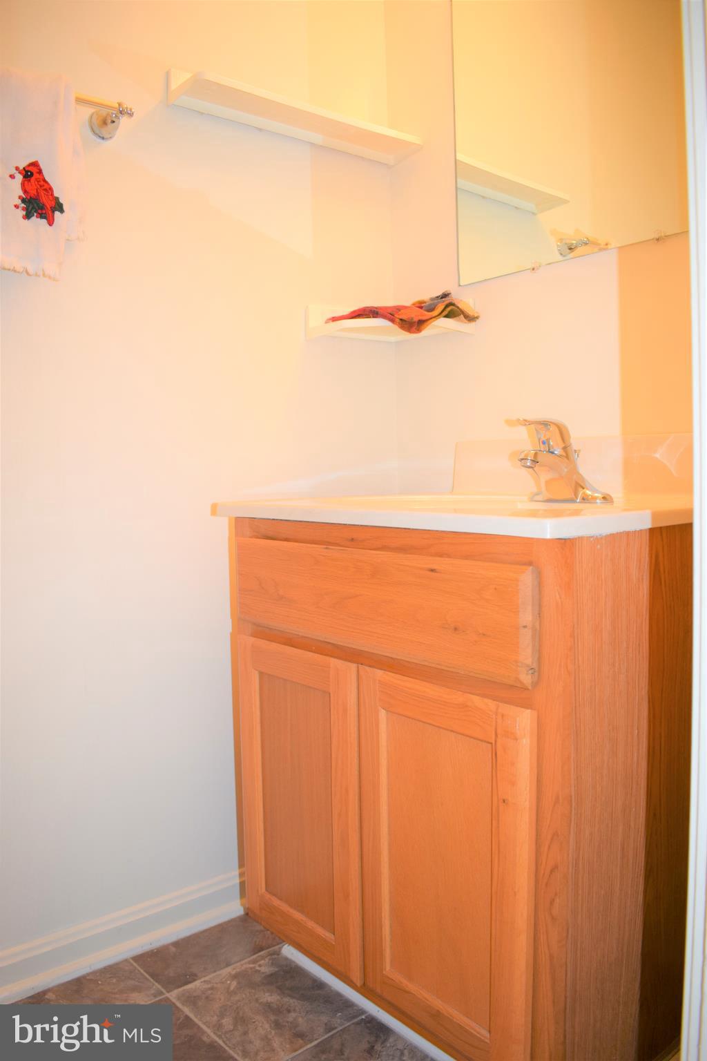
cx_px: 354
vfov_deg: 67.4
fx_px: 795
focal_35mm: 27
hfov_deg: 47.9
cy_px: 530
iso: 800
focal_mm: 18
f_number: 4.5
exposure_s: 1/80
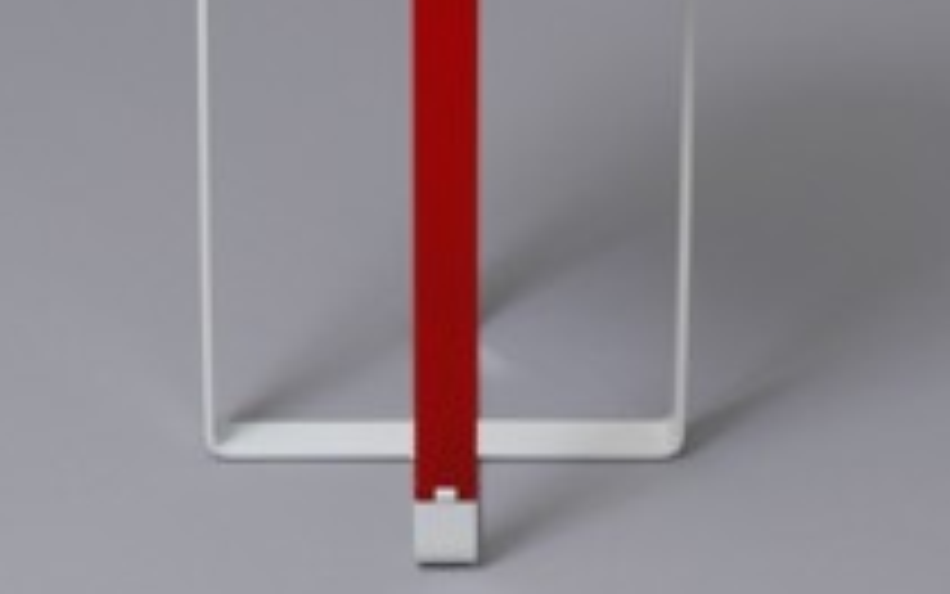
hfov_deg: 14.2
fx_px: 3807
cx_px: 457
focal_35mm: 147
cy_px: 68
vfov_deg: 8.9
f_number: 5.6
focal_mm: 50
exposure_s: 1/13
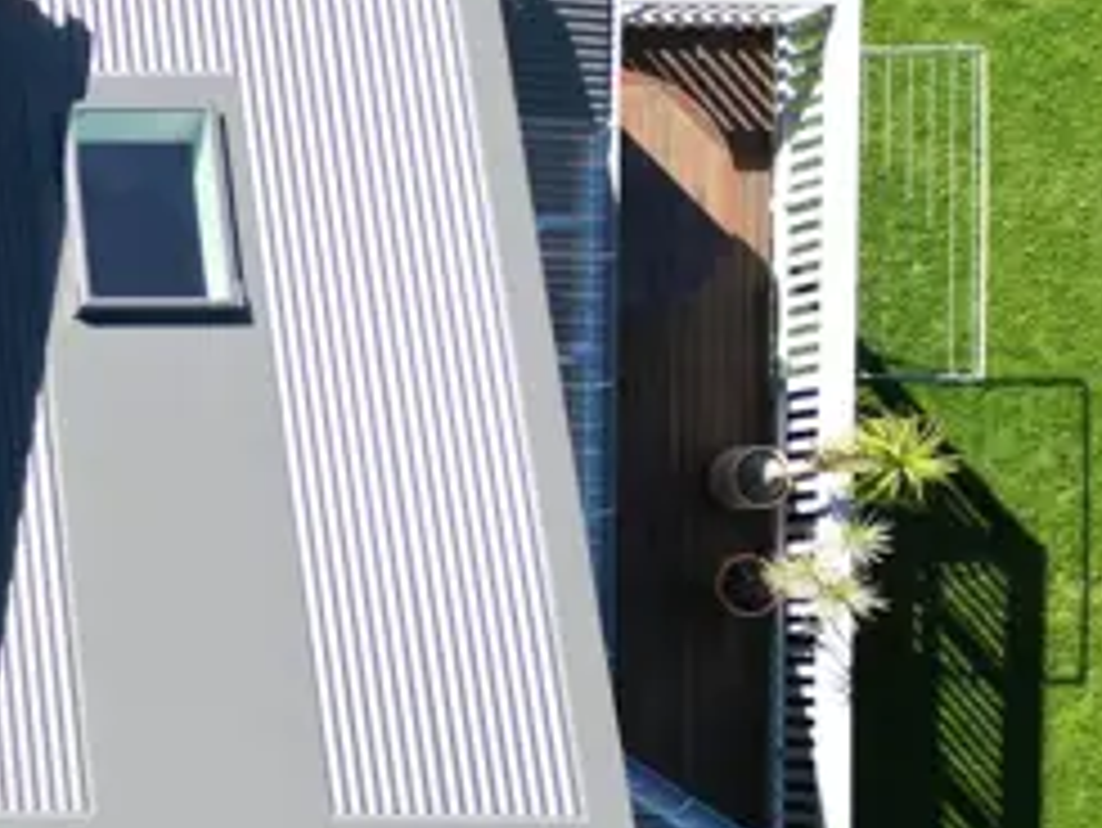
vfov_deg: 16.7
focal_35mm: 88
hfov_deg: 18.5
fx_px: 2803
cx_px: -751
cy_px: 641
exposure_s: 1/1250
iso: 100
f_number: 1.7
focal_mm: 6.72
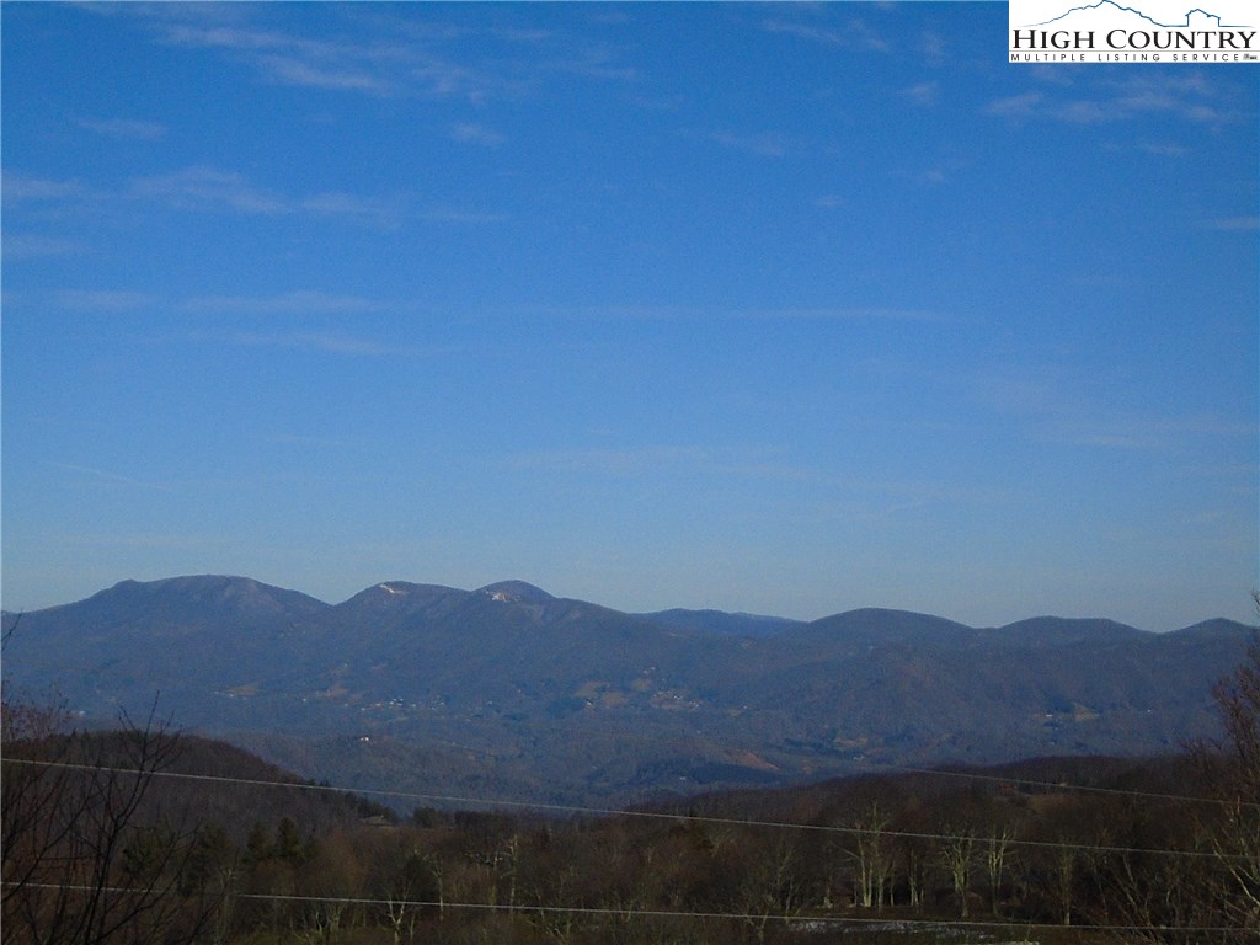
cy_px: 472
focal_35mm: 93
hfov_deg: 21.1
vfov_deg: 15.9
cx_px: 630
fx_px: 3385
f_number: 12.8
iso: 400
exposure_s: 1/800
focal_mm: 16.4
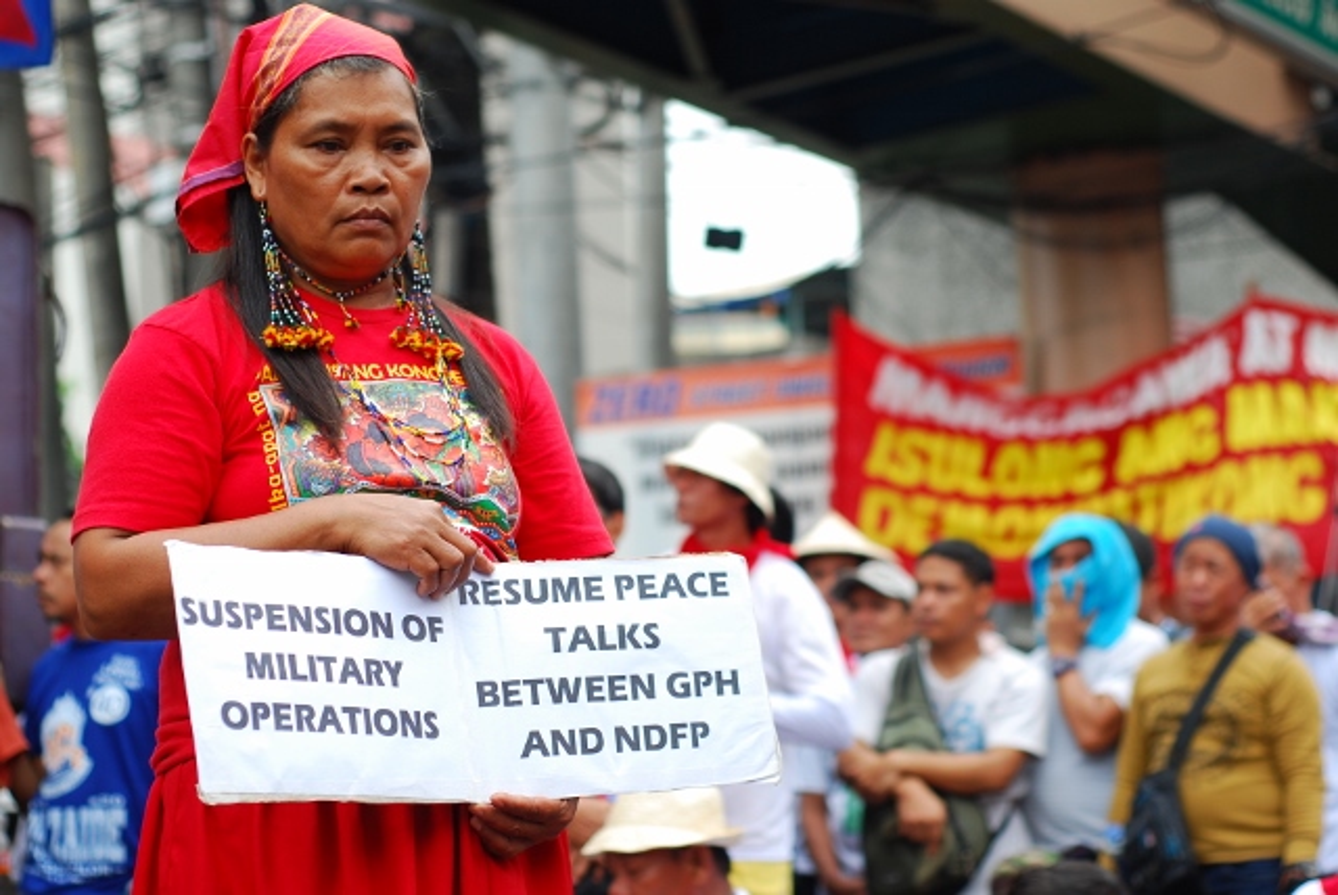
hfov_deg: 27.0
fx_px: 2790
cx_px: 669
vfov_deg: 18.2
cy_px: 448
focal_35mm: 75
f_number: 2.8
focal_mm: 50
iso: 100
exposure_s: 1/500
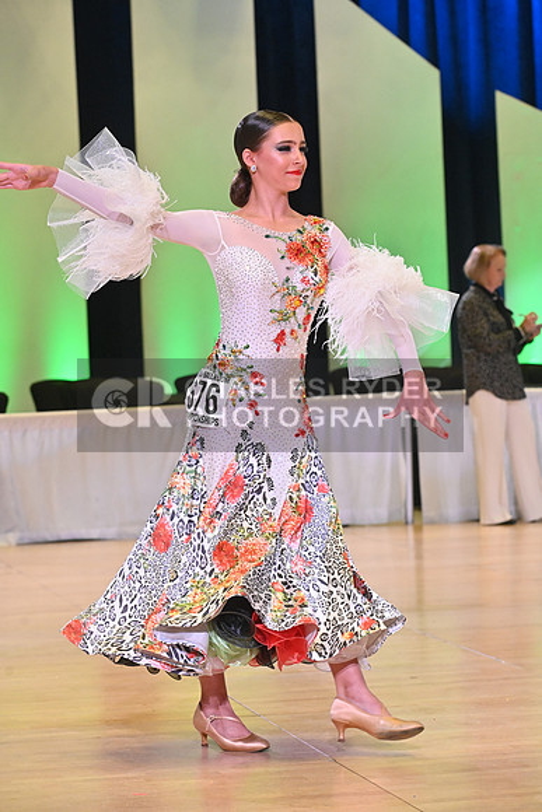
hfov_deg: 10.6
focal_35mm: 130
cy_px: 406
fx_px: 2934
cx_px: 271
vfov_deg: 15.8
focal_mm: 130
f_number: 7.1
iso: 5000
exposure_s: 1/400
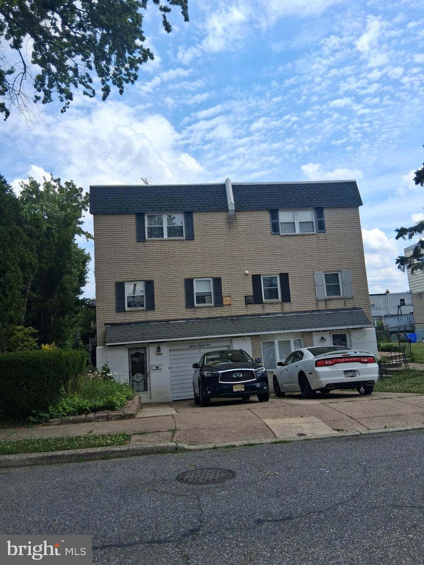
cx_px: 212
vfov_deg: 67.3
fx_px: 425
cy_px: 282
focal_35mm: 26
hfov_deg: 53.1
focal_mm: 3.98
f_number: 1.8
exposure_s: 1/665
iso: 25
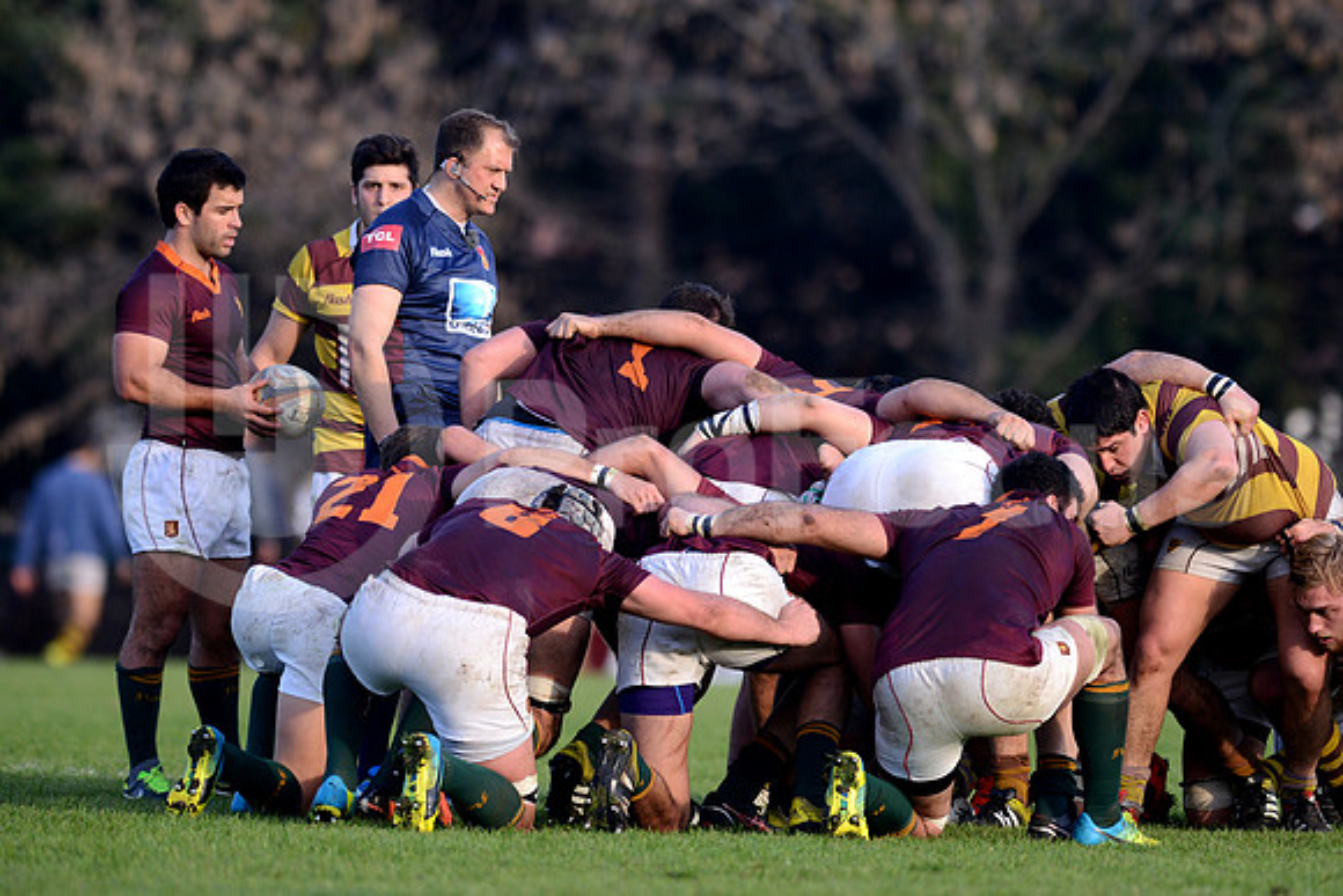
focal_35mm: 420
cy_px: 448
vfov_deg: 3.3
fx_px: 15671
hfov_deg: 4.9
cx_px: 672
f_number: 4
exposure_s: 1/2000
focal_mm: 420
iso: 1100
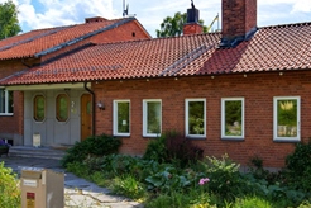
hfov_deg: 46.3
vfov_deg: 32.6
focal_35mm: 41
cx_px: 220
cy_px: 118
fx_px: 354
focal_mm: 19
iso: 200
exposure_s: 1/500
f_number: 9
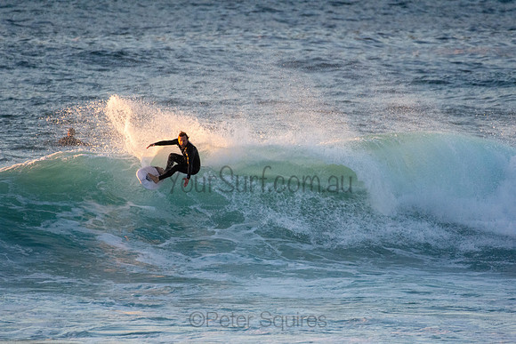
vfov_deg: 1.8
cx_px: 258
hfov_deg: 2.7
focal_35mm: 750
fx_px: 10752
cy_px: 172
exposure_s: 1/1600
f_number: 5.6
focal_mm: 500
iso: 2200
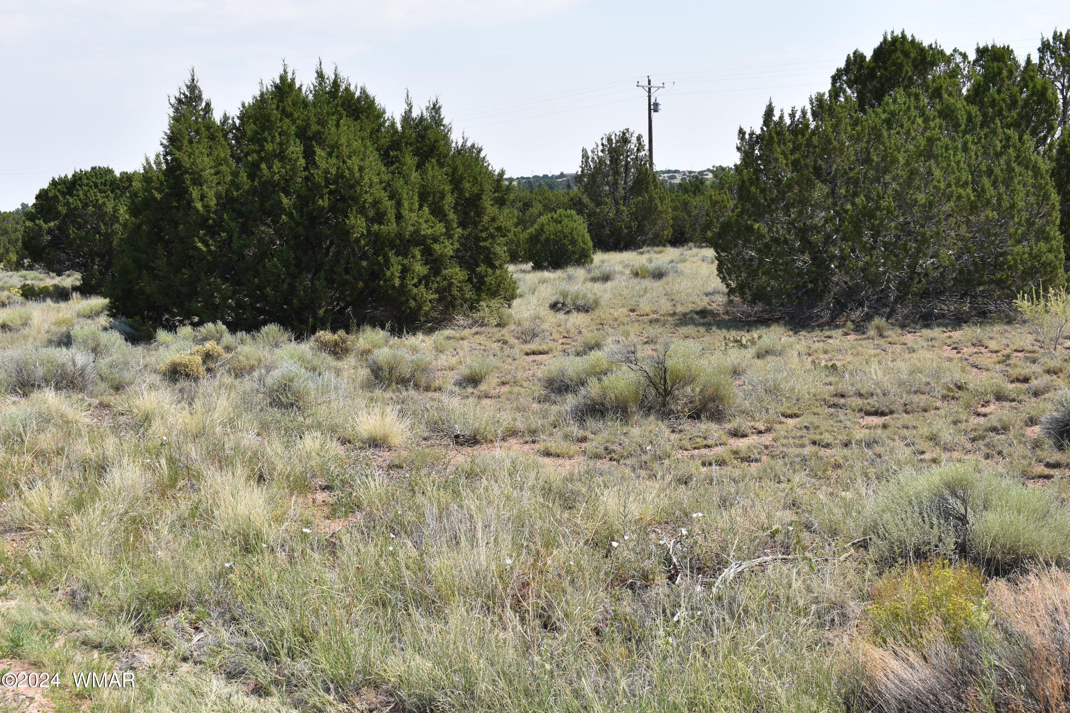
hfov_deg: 42.3
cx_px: 535
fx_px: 1382
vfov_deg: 28.9
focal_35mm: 46
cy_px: 356
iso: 200
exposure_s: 1/400
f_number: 10
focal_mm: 31
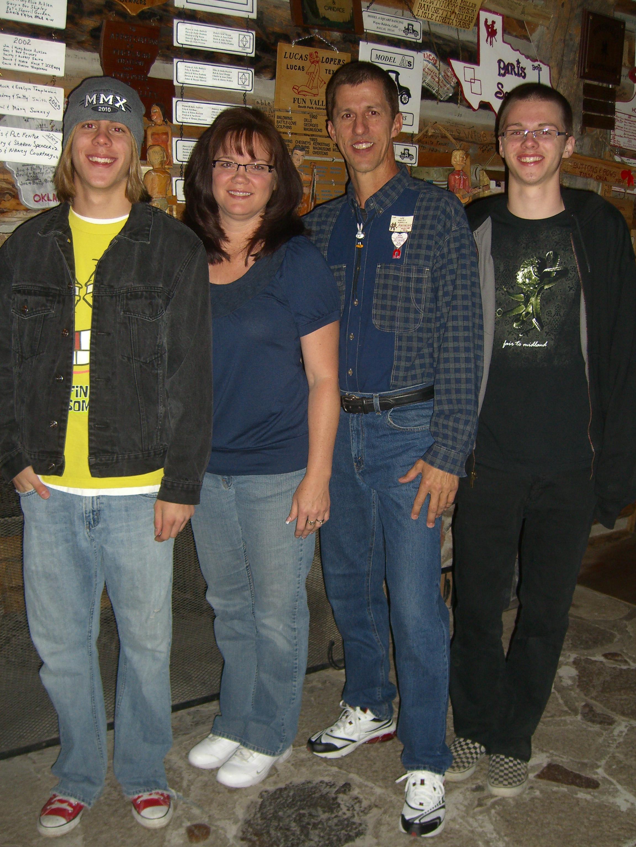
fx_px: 931
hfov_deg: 37.7
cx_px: 318
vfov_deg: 49.0
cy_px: 424
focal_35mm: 38
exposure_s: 1/60
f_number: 2.8
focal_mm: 7.9
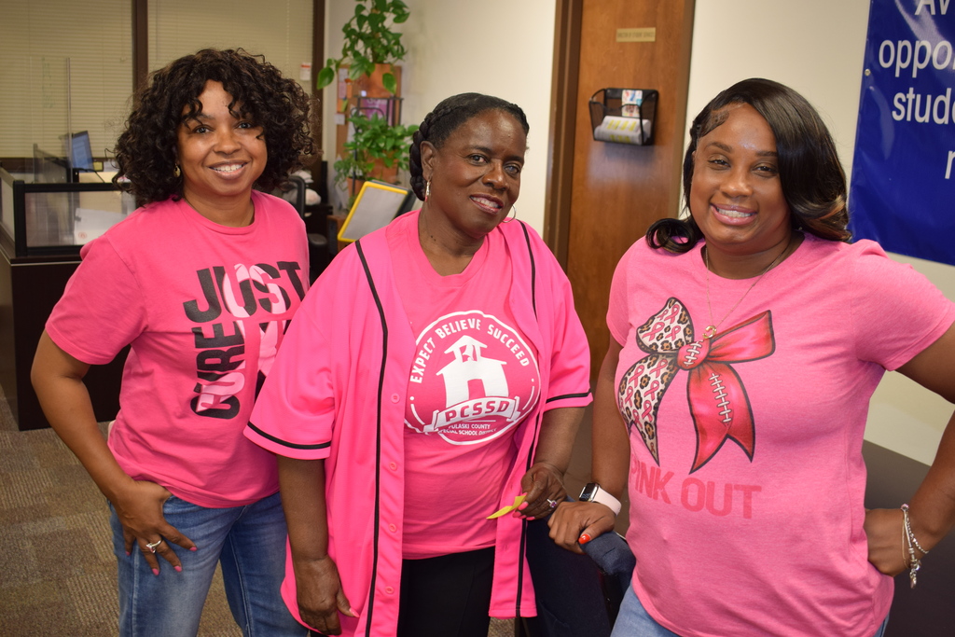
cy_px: 318
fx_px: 1074
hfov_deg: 47.9
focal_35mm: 40
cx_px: 478
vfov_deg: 33.0
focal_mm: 27
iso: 400
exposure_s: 1/25
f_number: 4
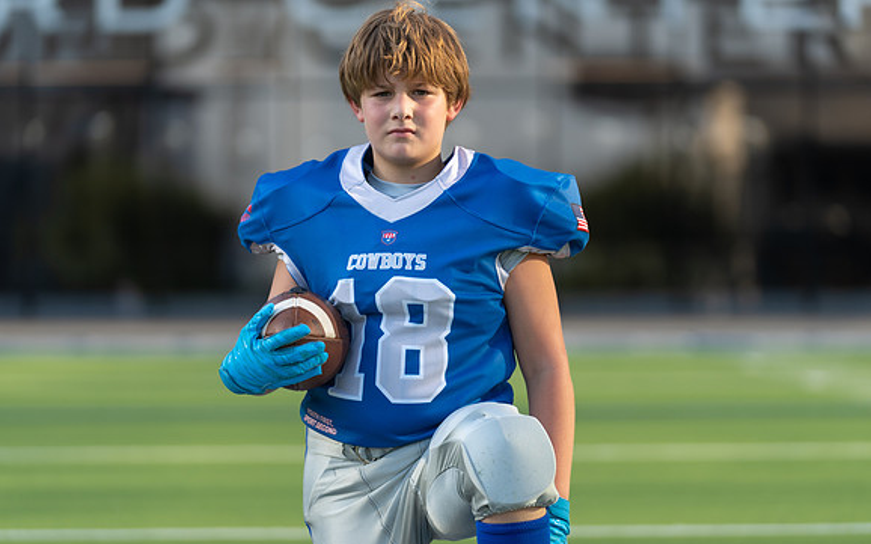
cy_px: 319
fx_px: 4343
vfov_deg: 7.2
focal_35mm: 183
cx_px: 444
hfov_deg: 11.5
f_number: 2.8
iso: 100
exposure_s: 1/640
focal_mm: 140
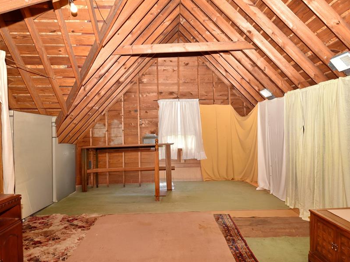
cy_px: 135
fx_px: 212
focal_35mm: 21
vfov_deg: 63.4
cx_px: 179
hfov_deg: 79.0
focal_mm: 17
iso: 800
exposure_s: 1/60
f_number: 9
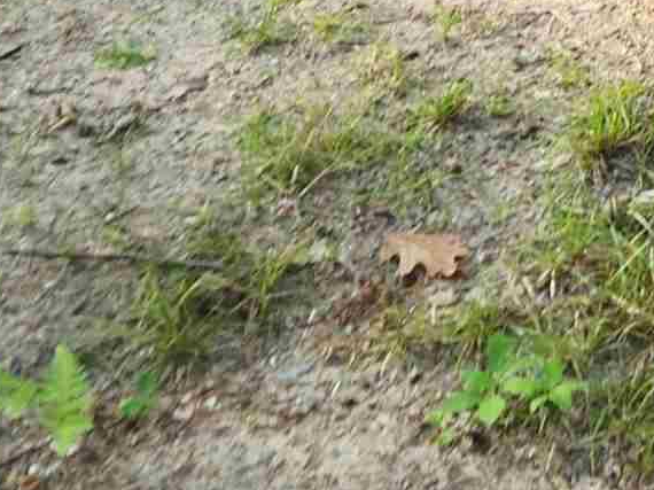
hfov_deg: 14.5
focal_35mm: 124
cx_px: 1067
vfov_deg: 11.7
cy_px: -87
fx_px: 2342
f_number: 1.8
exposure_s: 1/120
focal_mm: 5.4
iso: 50
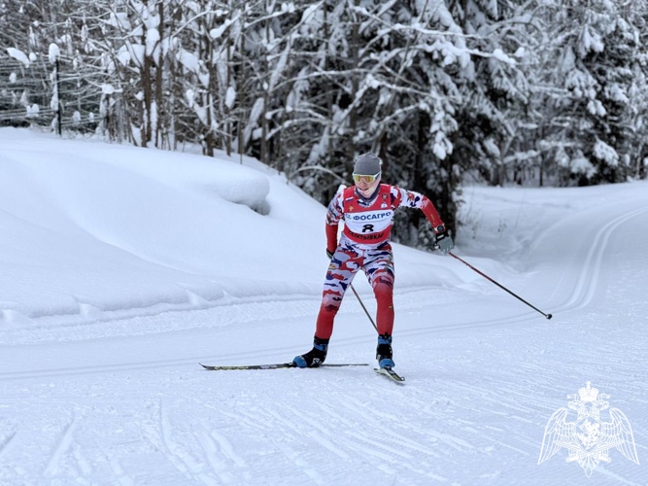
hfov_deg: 16.4
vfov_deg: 12.3
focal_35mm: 120
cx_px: 324
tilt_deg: -7.2
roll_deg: +0.0
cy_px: 243
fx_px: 2246
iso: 64
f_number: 2.8
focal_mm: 15.66
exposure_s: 1/297
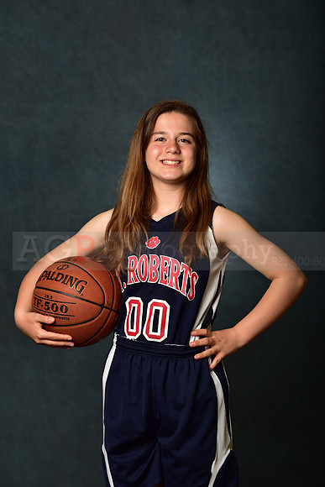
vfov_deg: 18.6
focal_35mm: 110
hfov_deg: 12.5
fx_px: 1489
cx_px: 162
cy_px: 244
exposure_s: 1/250
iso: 250
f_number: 4.5
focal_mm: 110
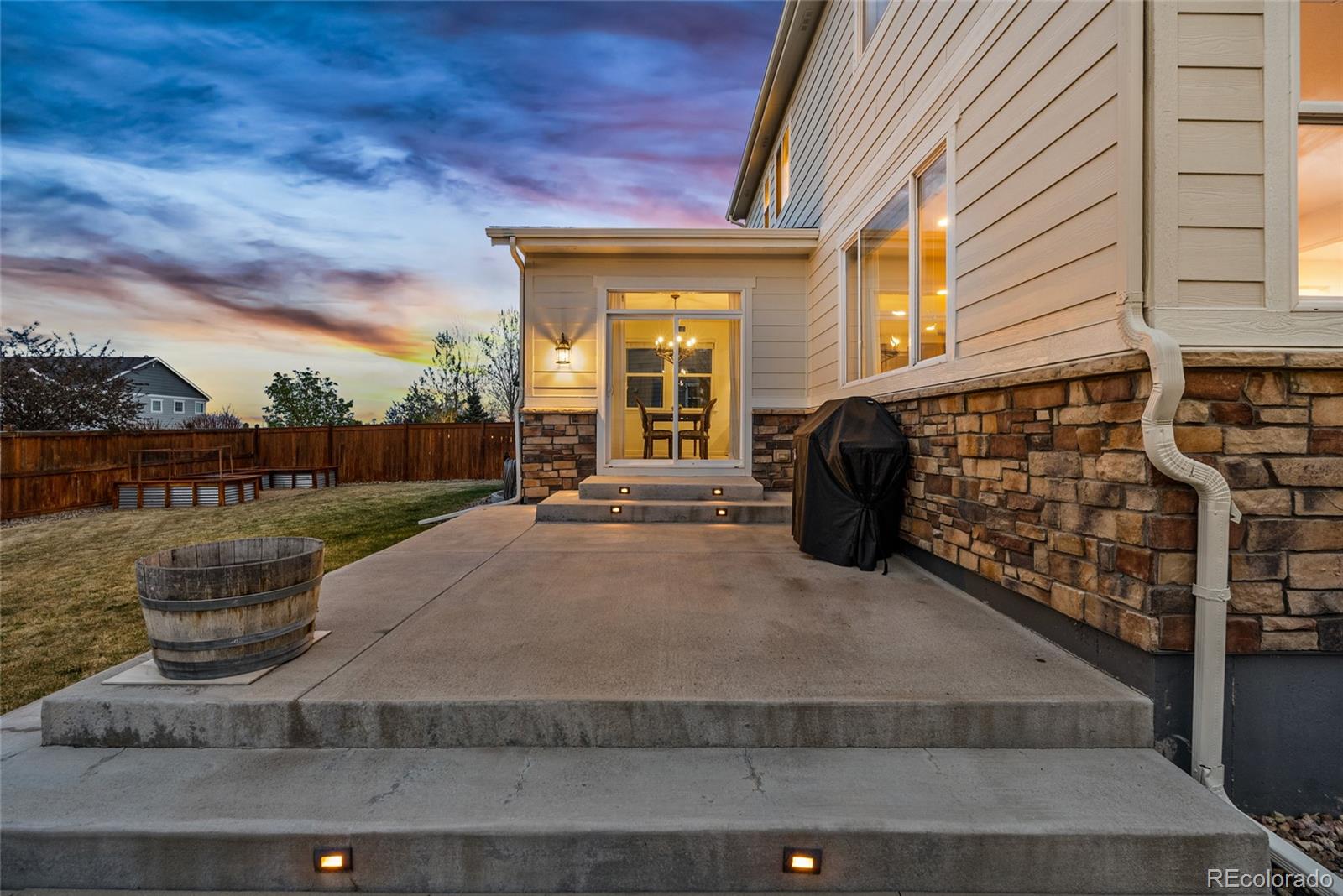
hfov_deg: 96.7
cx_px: 672
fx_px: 597
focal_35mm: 16
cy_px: 448
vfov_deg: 73.8
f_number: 8
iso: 200
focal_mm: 16
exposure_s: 1/1.25
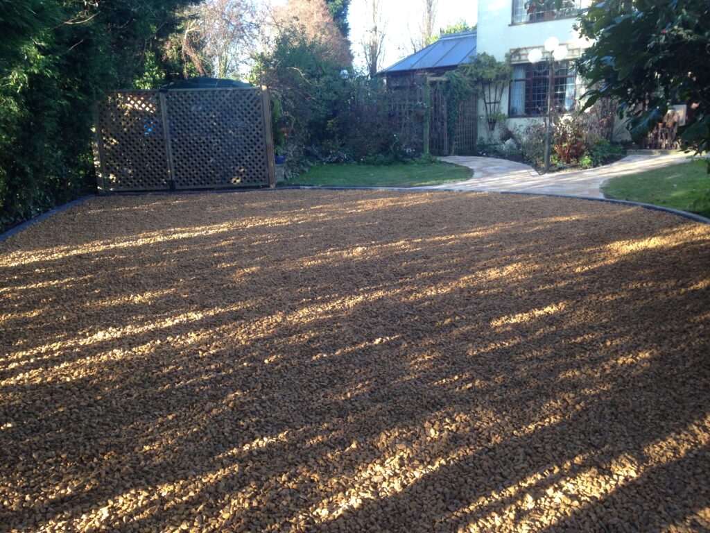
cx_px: 355
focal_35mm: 33
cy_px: 266
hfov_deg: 55.4
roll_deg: +1.3
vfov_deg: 42.9
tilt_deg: -14.4
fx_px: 677
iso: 50
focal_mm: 4.12
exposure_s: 1/120
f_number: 2.4
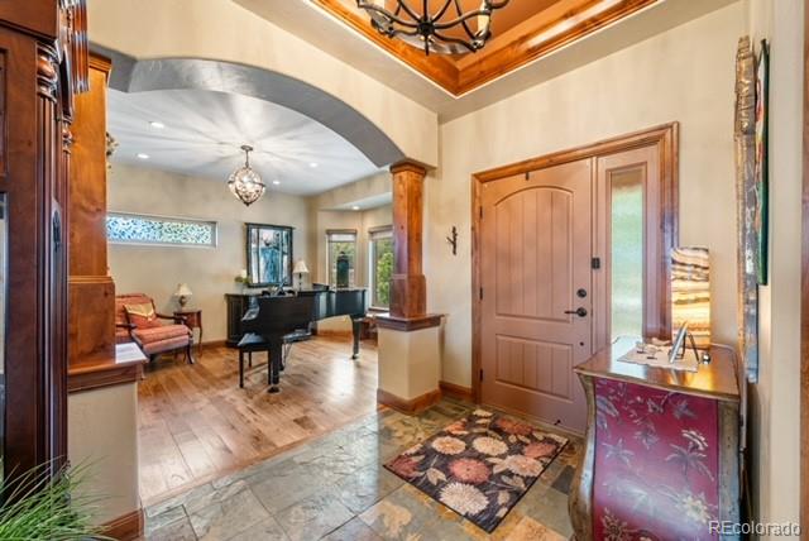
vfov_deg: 81.3
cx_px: 404
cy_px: 270
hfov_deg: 104.2
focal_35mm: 14
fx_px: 315
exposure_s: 2
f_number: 8
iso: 400
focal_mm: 14
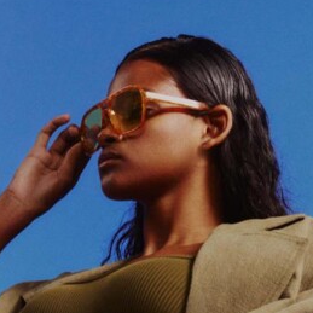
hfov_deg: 14.4
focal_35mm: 121
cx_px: 79
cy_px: 563
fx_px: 1238
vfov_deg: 13.0
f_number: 7.1
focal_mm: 36
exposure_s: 1/200
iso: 400
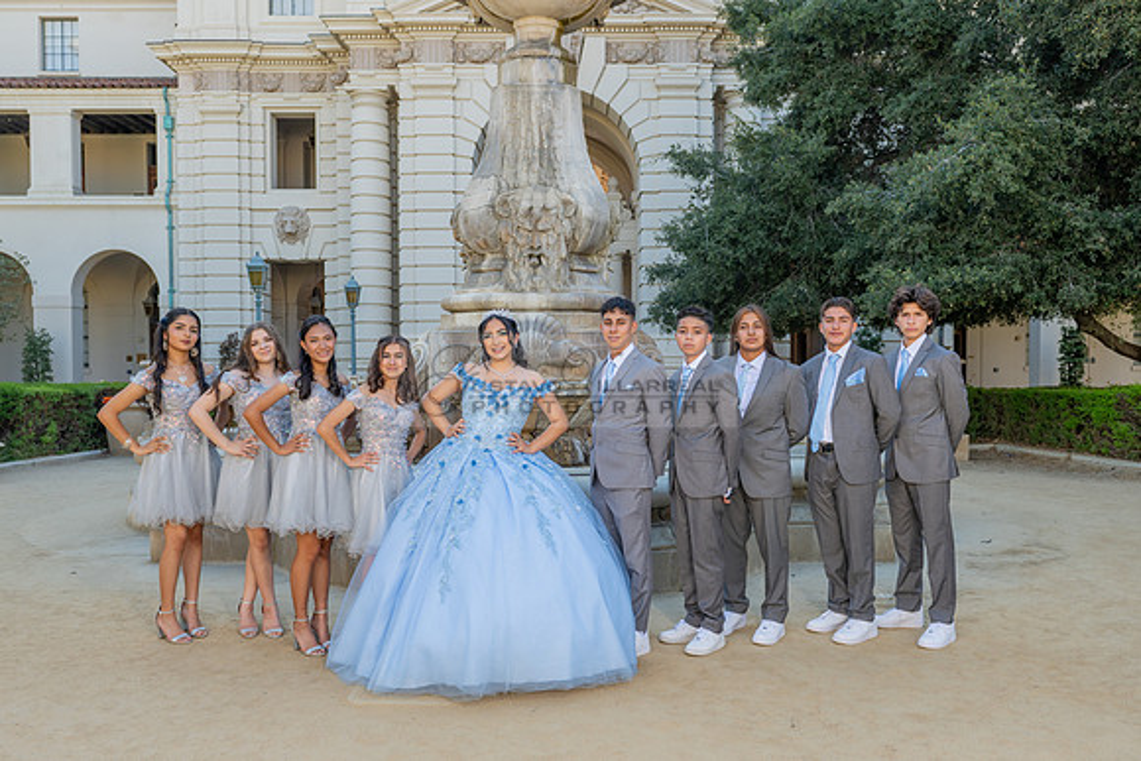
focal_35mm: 30
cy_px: 407
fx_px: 962
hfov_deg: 61.3
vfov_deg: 43.2
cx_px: 575
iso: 200
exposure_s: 1/200
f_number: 5
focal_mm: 24
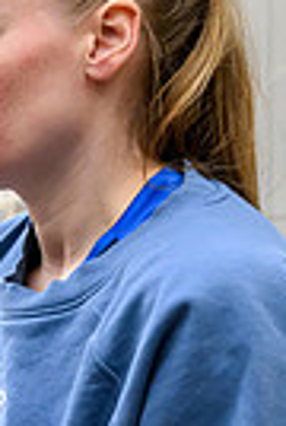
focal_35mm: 151
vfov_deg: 13.5
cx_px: -556
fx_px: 1790
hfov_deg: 7.9
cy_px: 358
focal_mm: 35
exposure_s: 1/320
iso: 4000
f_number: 5
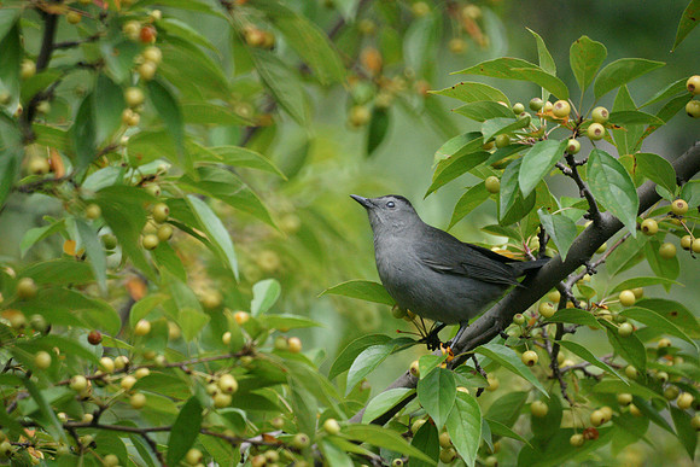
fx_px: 14586
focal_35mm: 750
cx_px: 350
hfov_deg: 2.7
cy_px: 234
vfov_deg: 1.8
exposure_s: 1/250
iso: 1600
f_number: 8
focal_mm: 500
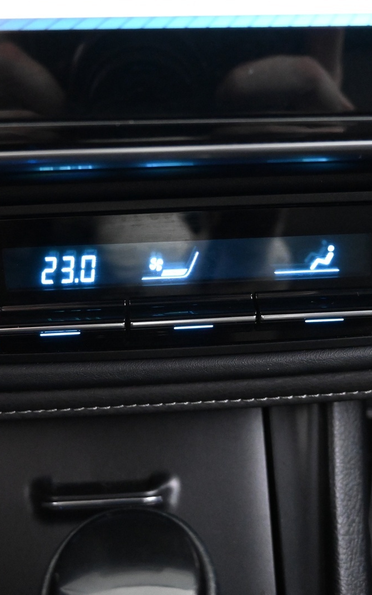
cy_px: 297
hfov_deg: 34.4
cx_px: 178
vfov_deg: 52.8
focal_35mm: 37
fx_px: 600
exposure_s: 1/25
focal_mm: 16
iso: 5000
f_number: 3.5
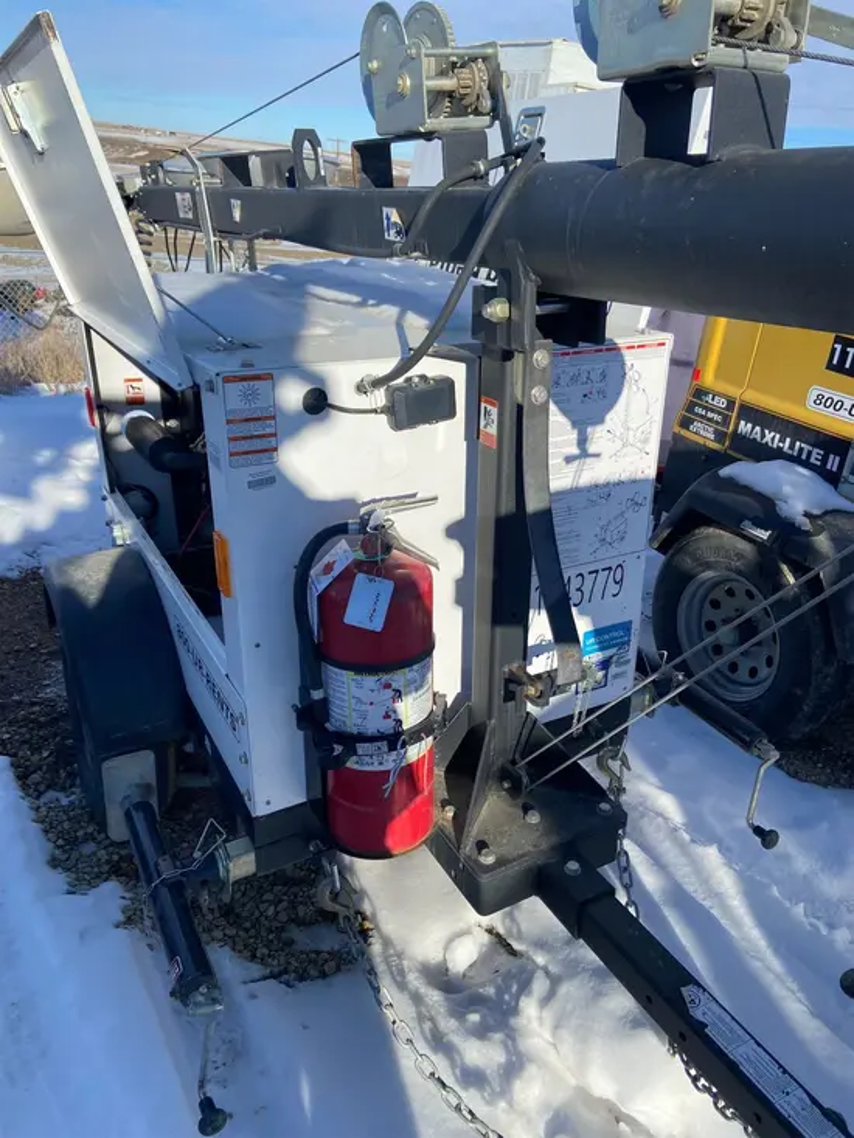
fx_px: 855
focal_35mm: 26
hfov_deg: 53.1
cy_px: 569
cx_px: 427
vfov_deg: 67.3
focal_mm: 4.25
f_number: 1.8
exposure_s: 1/2571
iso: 32
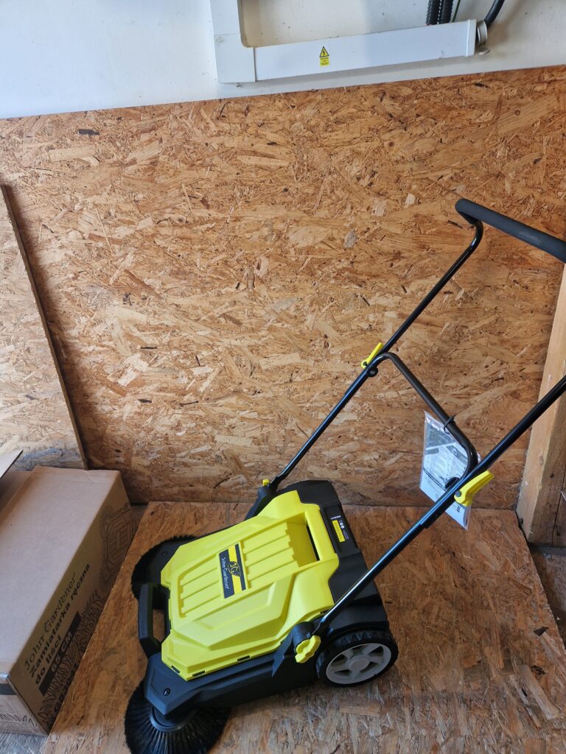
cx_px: 283
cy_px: 377
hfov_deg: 58.9
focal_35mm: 23
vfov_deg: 73.9
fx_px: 501
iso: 125
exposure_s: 1/180
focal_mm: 5.4
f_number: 1.8
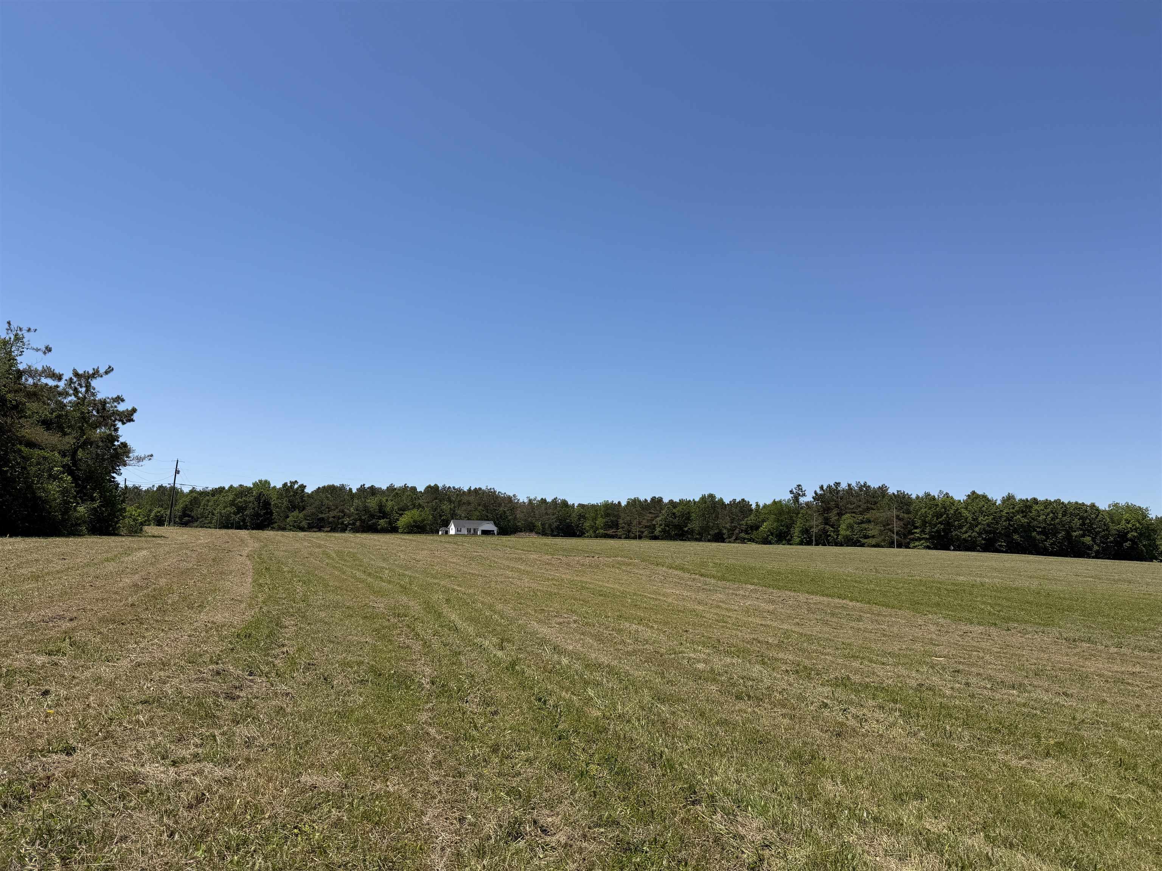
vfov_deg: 56.8
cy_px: 436
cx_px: 581
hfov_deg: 71.6
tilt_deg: +9.4
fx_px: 806
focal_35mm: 24
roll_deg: -1.1
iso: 80
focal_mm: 6.76
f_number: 1.78
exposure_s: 1/6173
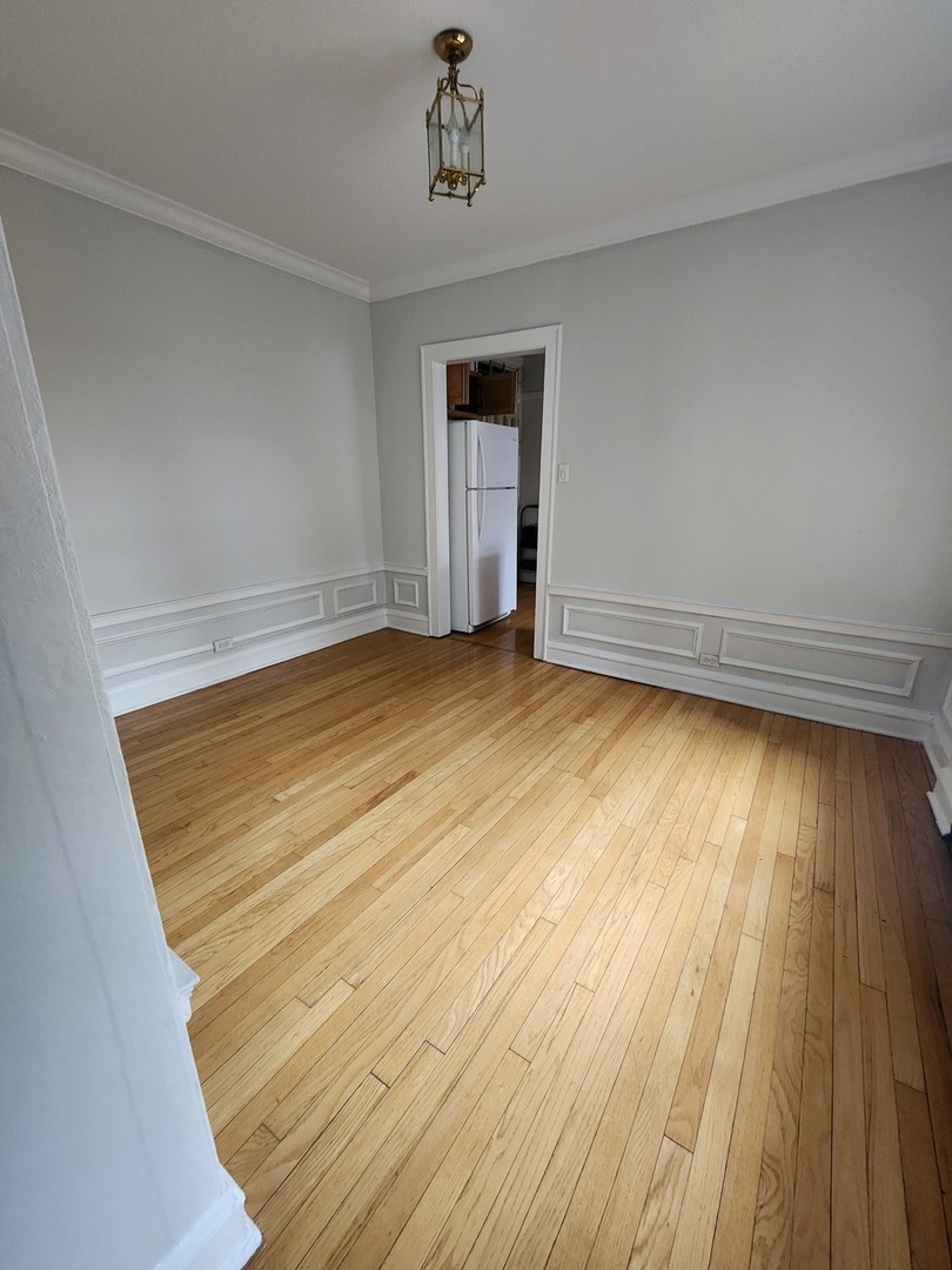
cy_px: 635
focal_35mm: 13
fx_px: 477
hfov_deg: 89.9
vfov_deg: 106.2
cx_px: 476
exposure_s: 1/30
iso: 320
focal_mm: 2.2
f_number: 2.2
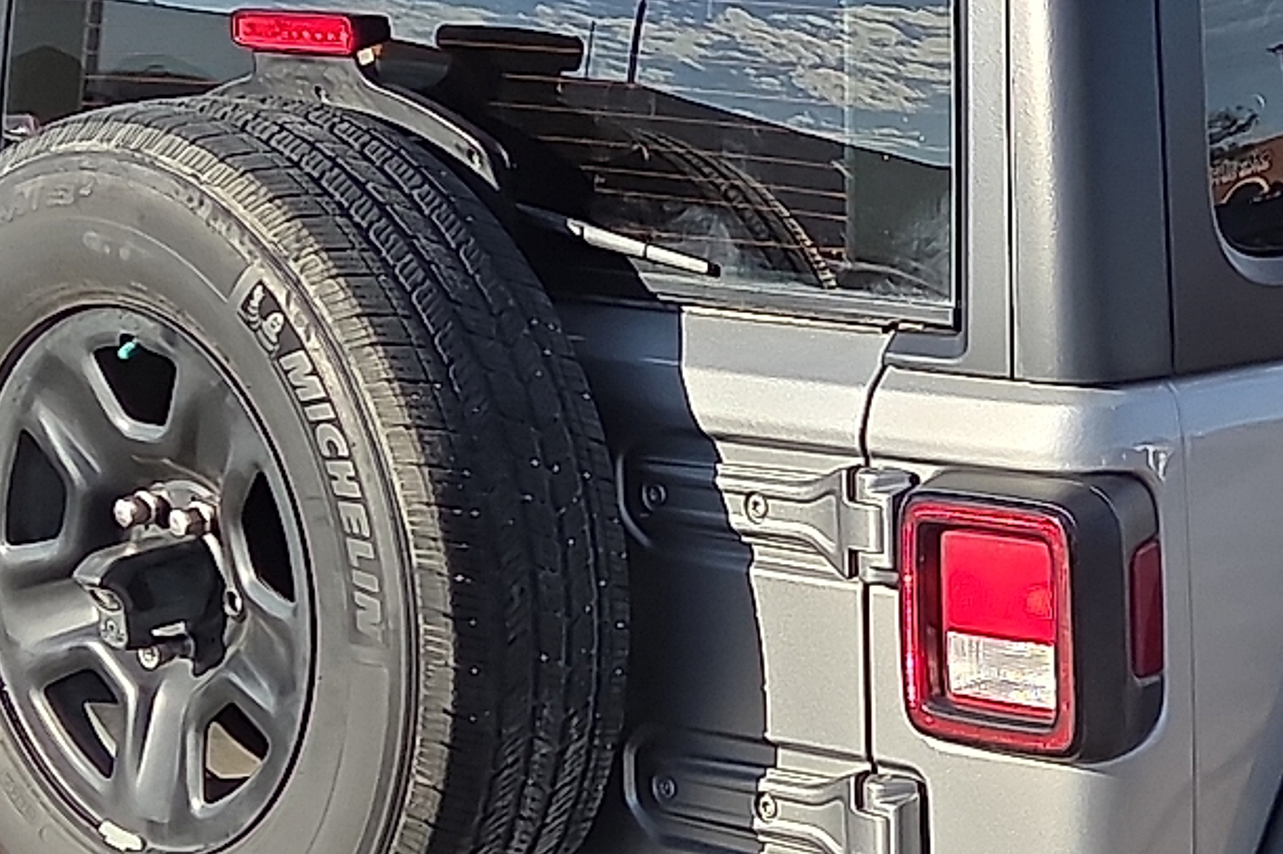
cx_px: 1205
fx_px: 3883
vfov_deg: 12.6
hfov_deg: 18.4
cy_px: 481
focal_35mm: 109
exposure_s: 1/1250
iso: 25
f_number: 1.8
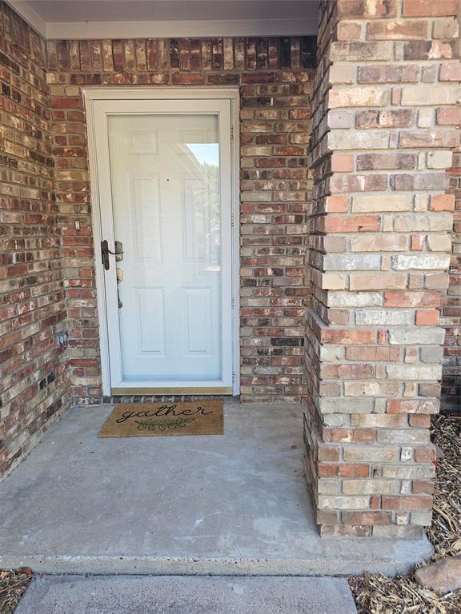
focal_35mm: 23
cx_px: 230
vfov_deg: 73.9
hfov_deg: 58.9
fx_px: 408
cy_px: 307
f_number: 1.7
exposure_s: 1/180
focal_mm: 6.3
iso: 64
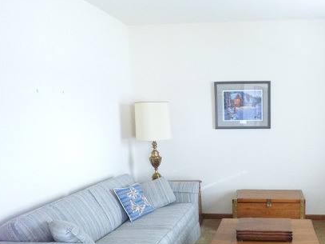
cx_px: 250
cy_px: 163
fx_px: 310
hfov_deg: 52.5
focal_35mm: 33
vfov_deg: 42.3
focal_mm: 3.78
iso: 1600
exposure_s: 1/4
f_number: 7.1
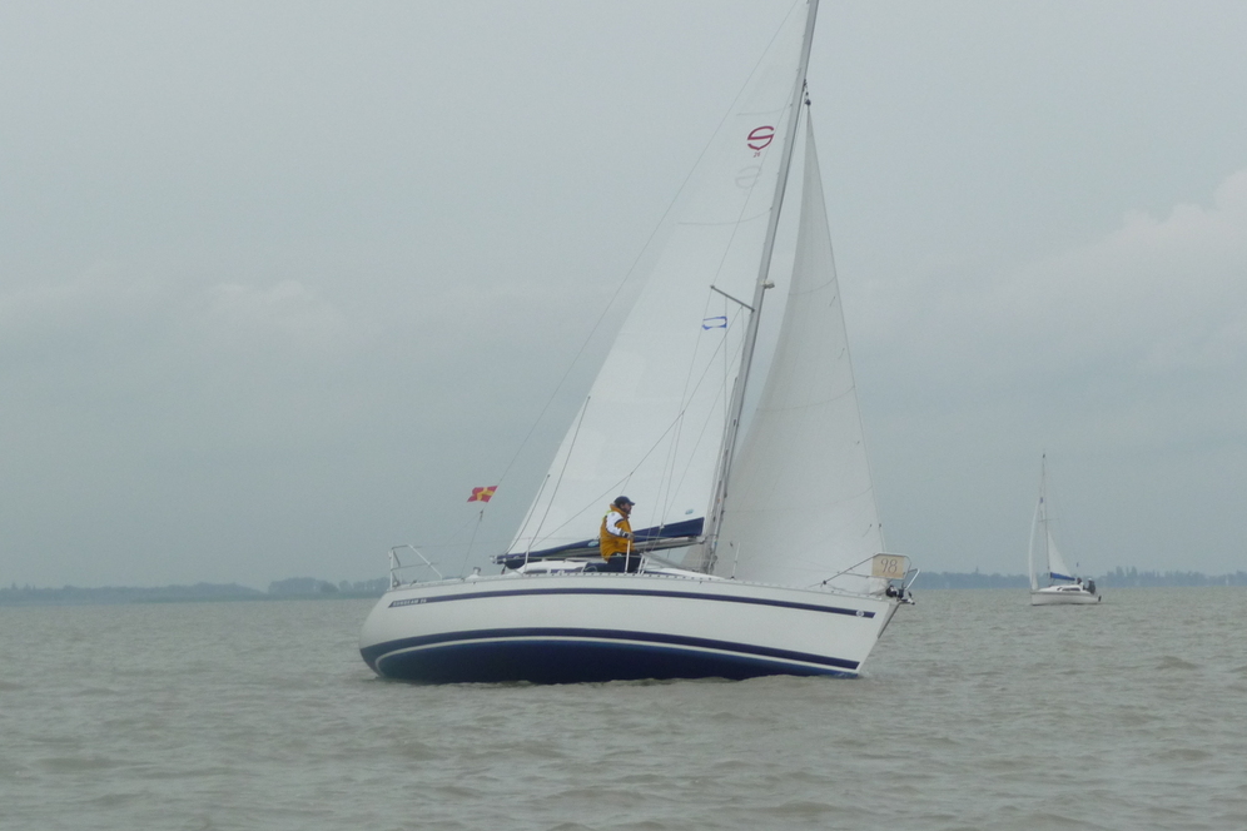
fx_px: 4122
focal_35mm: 119
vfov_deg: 11.5
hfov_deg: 17.2
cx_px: 625
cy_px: 392
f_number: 4.7
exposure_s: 1/500
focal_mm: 17.5
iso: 160
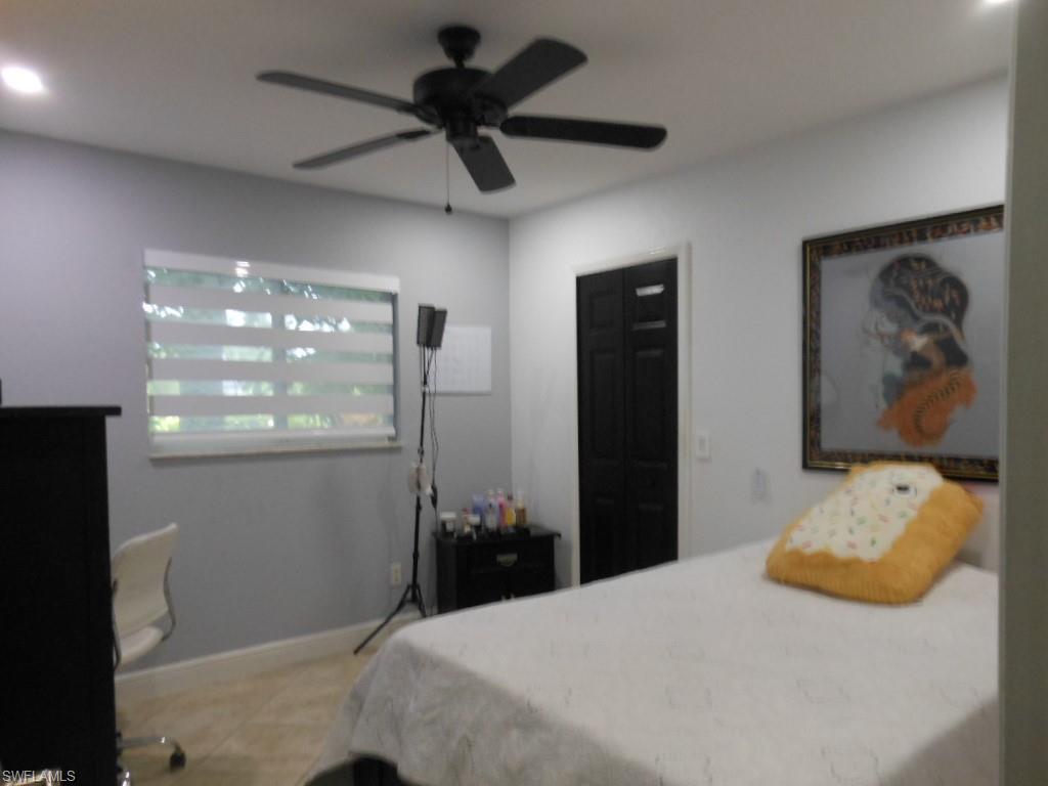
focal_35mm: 25
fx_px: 757
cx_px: 524
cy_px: 393
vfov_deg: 54.9
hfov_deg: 69.4
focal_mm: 4.5
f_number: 3.2
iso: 320
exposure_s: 1/30
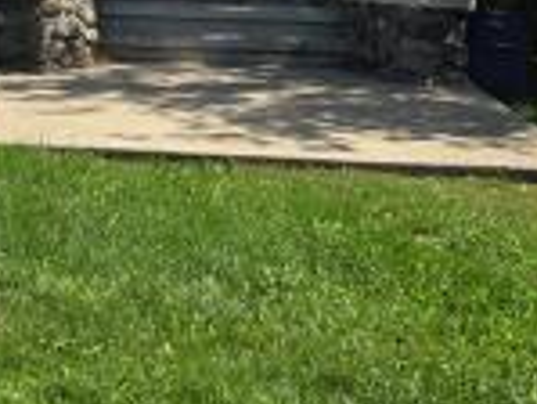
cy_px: -516
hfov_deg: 16.8
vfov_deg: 11.4
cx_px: -137
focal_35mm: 111
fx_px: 1723
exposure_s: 1/1641
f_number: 1.8
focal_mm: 5.4
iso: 25
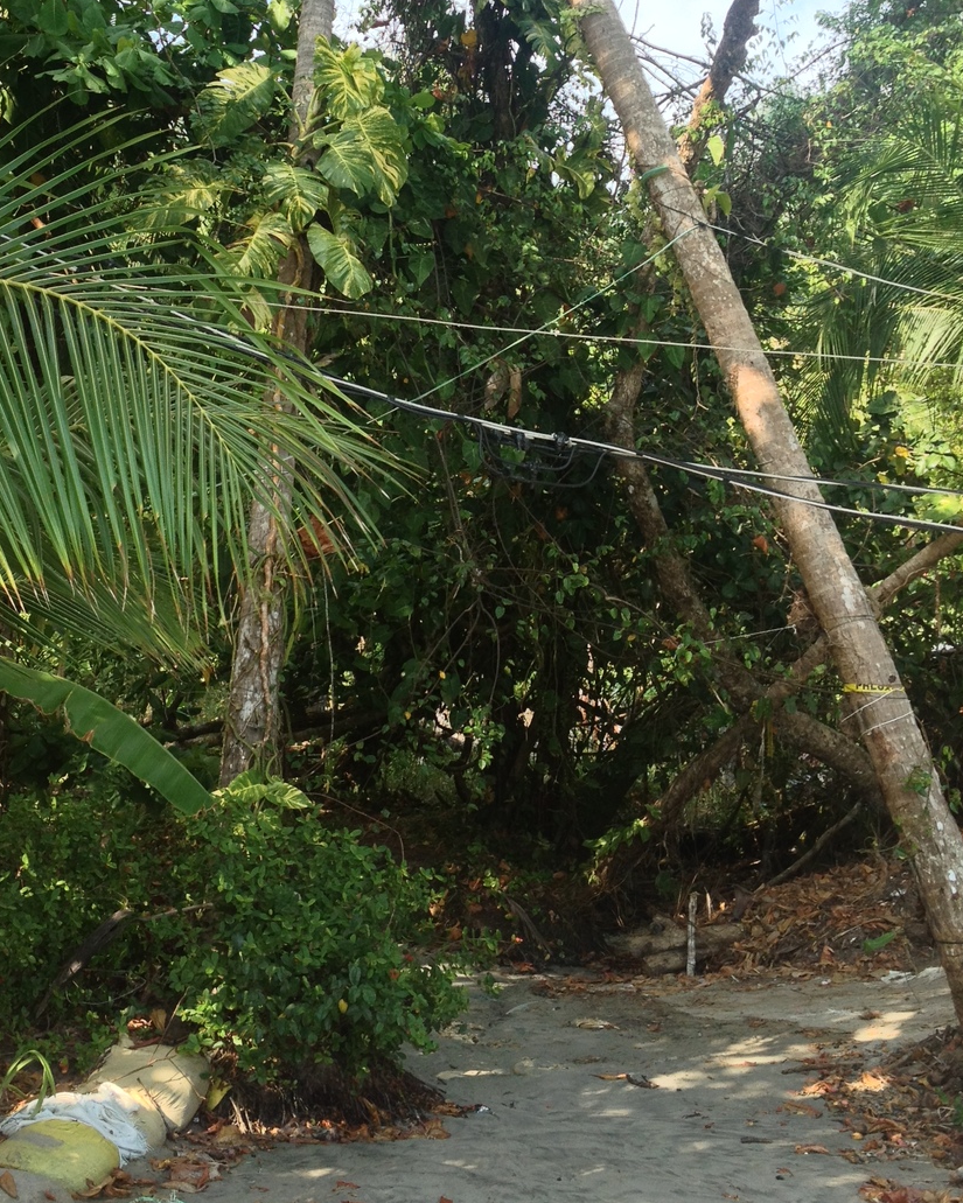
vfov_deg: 34.8
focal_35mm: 53
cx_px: 413
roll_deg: -0.2
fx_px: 1888
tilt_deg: +8.4
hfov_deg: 28.6
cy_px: 345
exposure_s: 1/254
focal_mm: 4.28
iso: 50
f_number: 2.4
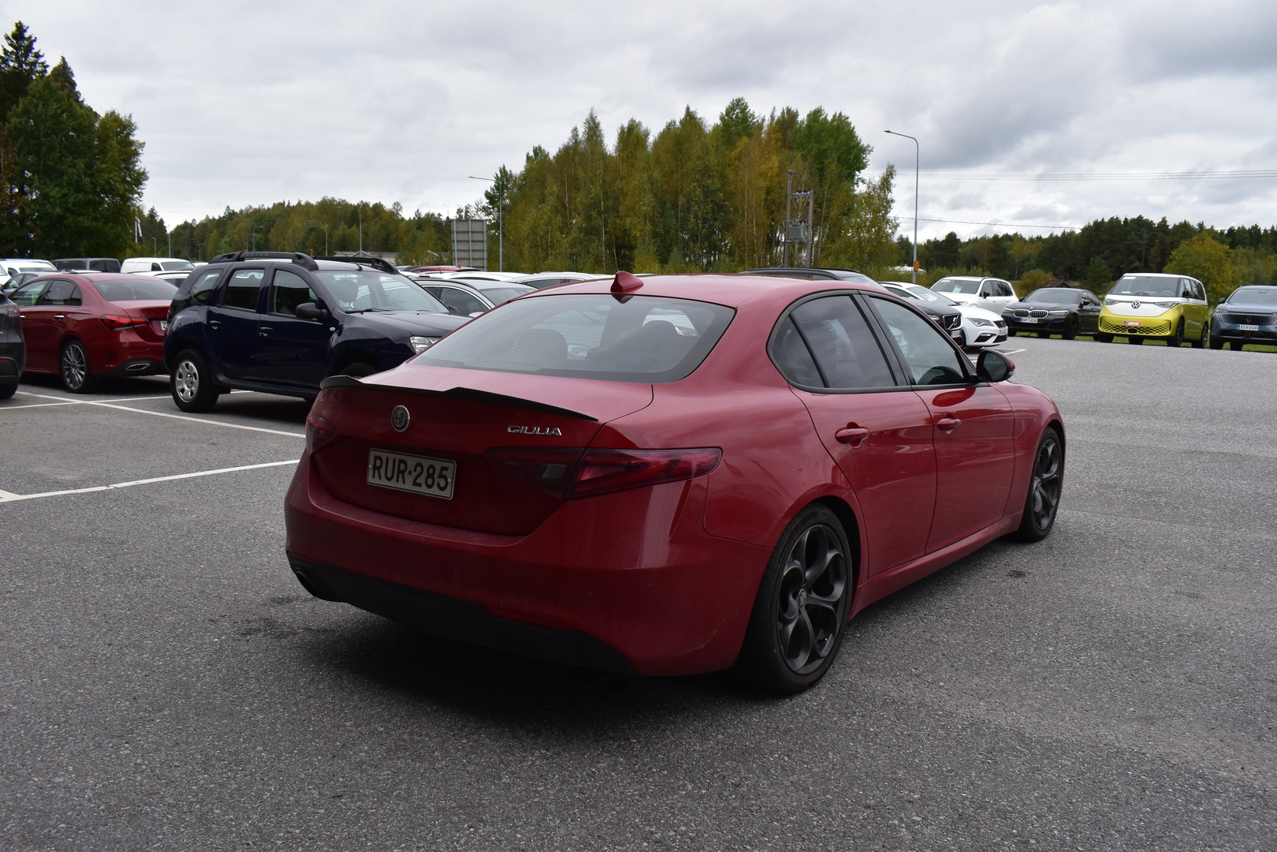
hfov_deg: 61.9
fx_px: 1064
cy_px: 426
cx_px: 638
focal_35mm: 30
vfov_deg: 43.6
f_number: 11
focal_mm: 20
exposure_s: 1/250
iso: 400
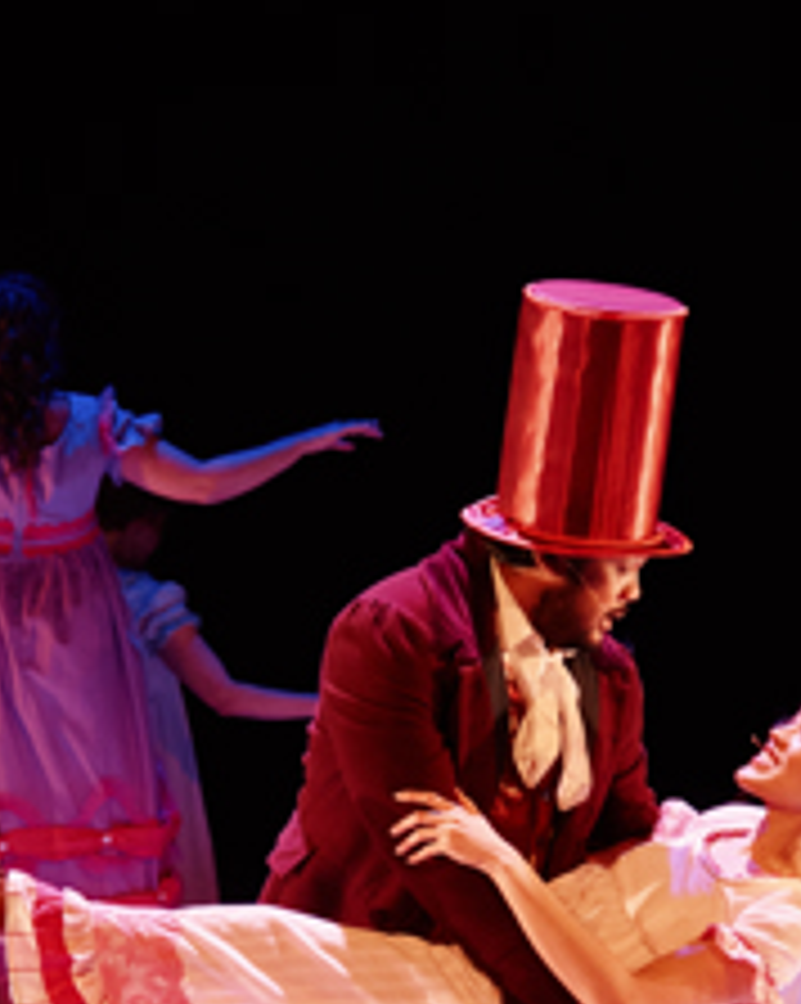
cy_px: 1072
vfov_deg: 8.7
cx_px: 418
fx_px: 6528
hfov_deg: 7.0
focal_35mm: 220
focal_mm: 55
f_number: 2.8
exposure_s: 1/160
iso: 1250
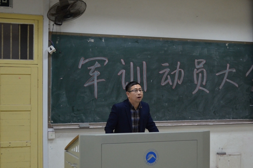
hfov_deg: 32.4
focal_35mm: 62
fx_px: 435
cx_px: 144
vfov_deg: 21.9
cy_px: 83
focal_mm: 36
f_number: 5
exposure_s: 1/40
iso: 800
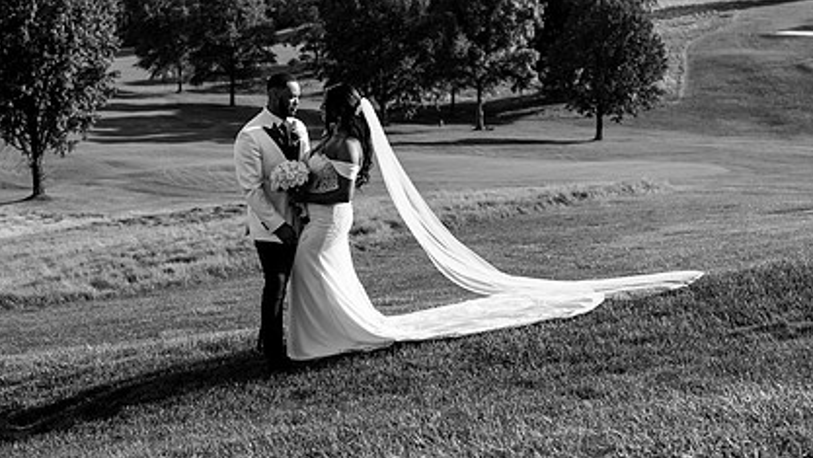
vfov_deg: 23.4
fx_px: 1100
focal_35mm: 51
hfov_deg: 40.5
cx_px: 347
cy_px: 159
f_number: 3.2
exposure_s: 1/1250
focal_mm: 35
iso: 100
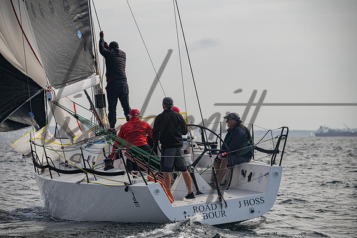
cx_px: 178
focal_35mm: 195
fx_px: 1934
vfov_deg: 7.0
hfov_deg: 10.5
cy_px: 119
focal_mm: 195
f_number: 6.3
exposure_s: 1/3200
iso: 320
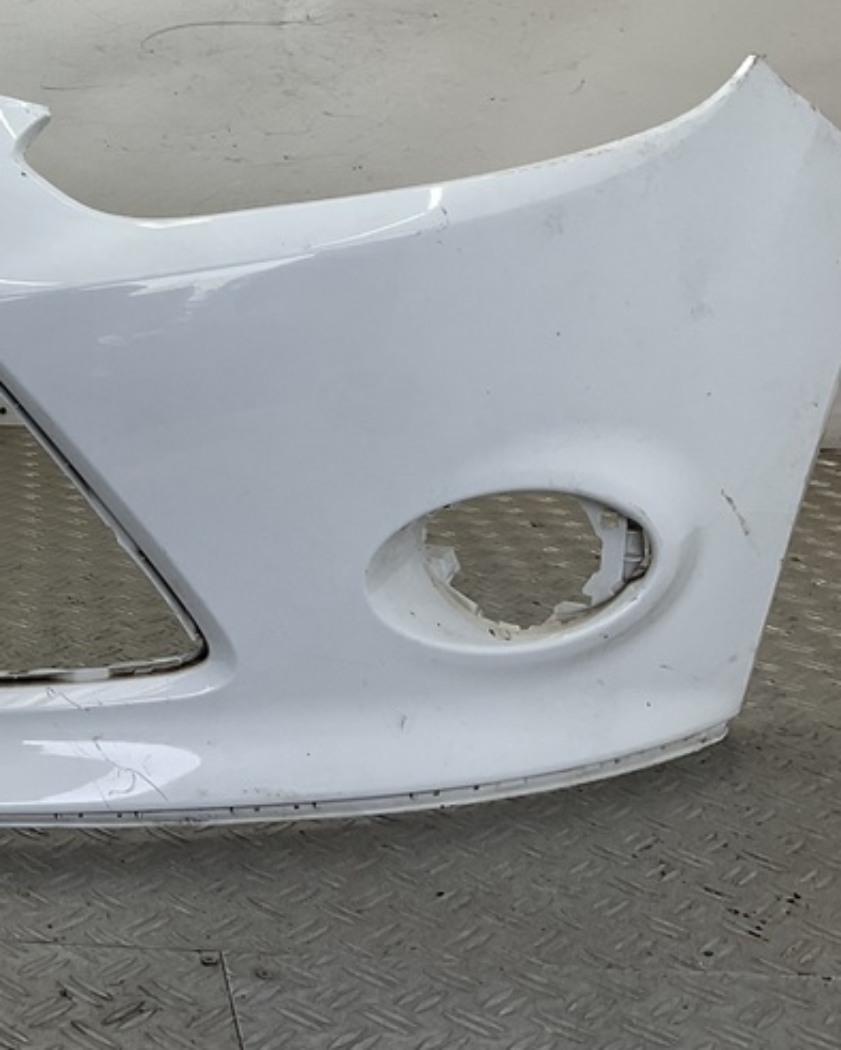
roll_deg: -1.7
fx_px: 1803
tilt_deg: -9.4
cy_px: 250
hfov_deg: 24.0
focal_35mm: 58
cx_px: -154
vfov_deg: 31.8
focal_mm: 3
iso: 16
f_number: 1.8
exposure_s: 1/171
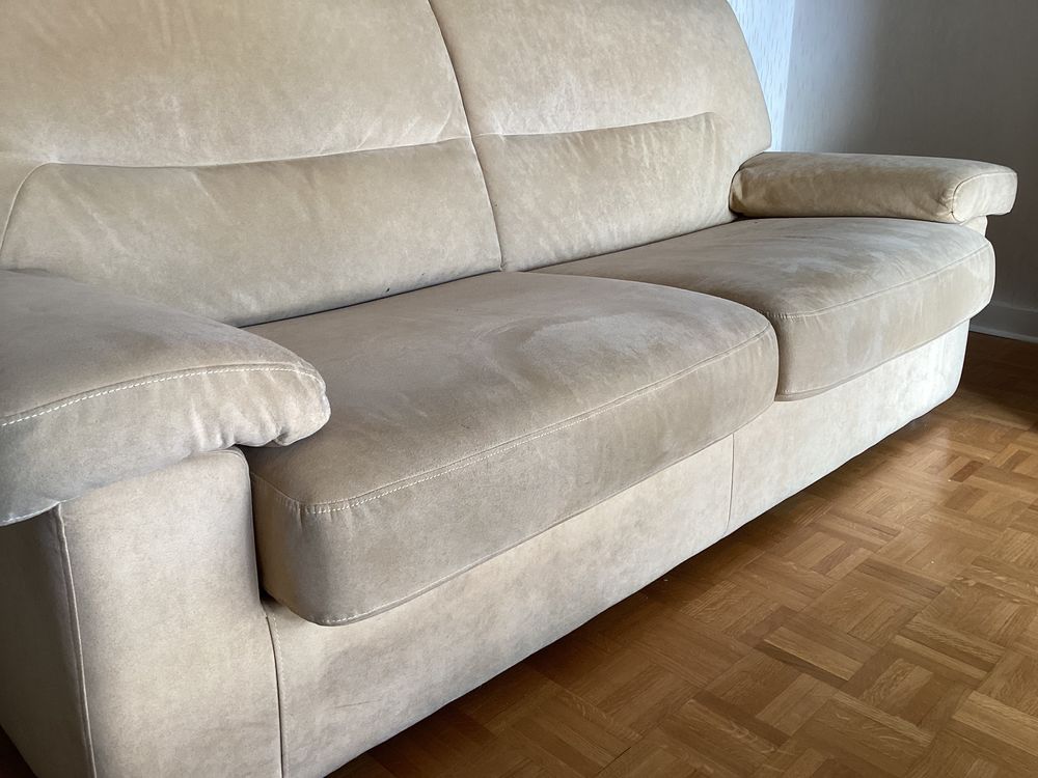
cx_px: 519
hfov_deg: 58.4
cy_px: 389
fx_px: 930
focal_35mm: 31
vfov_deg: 45.4
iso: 80
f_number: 2.4
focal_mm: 3.3
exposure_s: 1/50
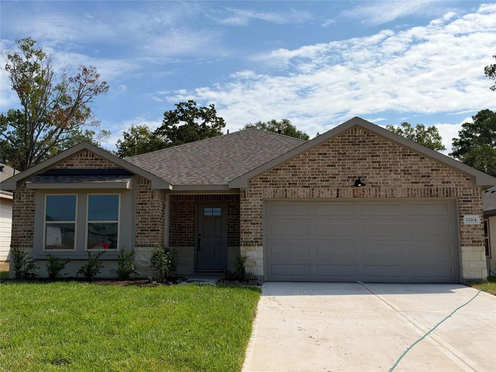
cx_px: 248
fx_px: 487
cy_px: 186
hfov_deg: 54.0
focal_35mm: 34
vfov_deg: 41.8
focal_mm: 6.93
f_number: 1.8
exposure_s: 1/7143
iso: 64
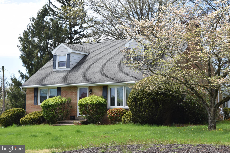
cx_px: 115
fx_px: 441
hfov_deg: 29.2
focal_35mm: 69
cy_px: 76
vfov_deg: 19.7
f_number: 11
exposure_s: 1/400
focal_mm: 46
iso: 400
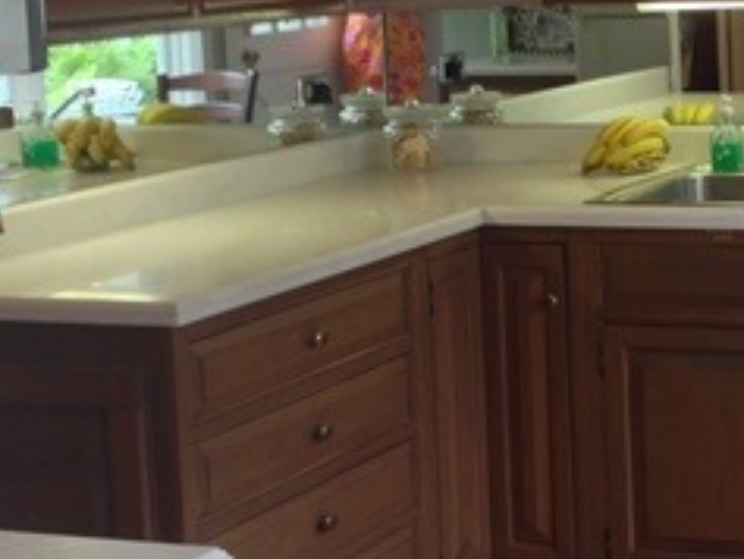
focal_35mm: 89
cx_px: 992
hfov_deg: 20.0
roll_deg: +0.1
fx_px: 1914
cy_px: 28
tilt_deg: -3.0
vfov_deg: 16.3
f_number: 2.4
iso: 50
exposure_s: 1/20
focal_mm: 4.12
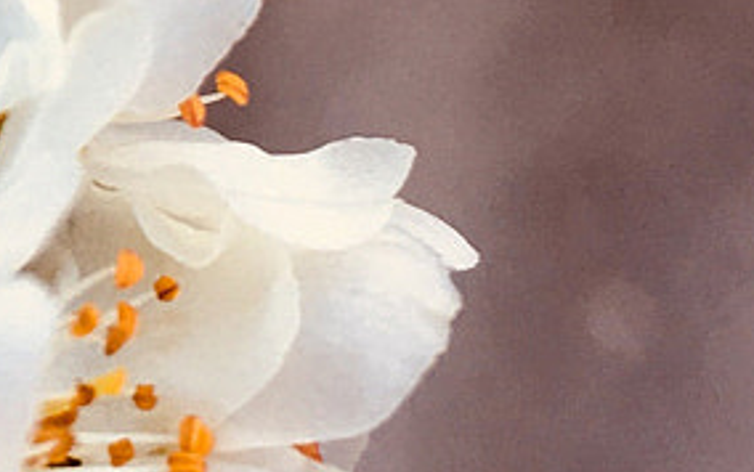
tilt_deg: -56.7
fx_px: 3558
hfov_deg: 11.5
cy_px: -366
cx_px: -459
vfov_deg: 7.4
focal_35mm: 173
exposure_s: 1/139
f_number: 2.2
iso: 25
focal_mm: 4.15
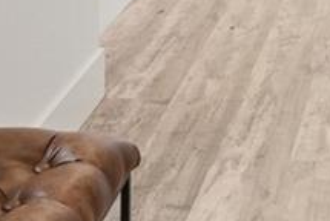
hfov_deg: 18.2
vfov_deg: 11.1
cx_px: 436
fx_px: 955
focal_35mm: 104
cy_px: -312
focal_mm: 14
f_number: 6.3
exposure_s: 1/100
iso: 400
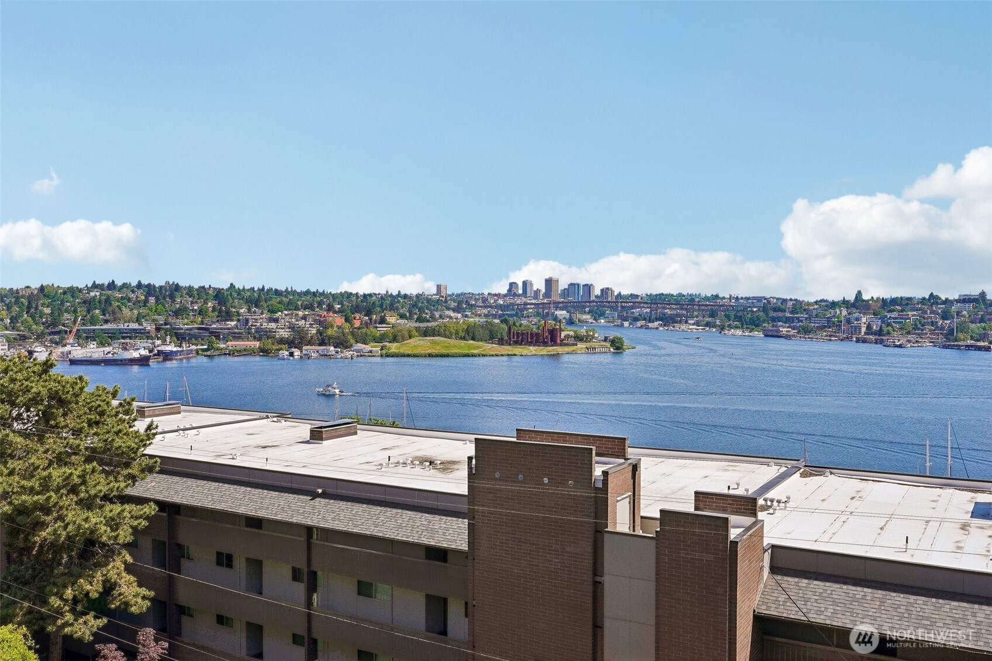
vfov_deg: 42.3
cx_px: 496
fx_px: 854
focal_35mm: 31
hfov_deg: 60.3
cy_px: 330
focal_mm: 21
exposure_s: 1/350
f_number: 8
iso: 100
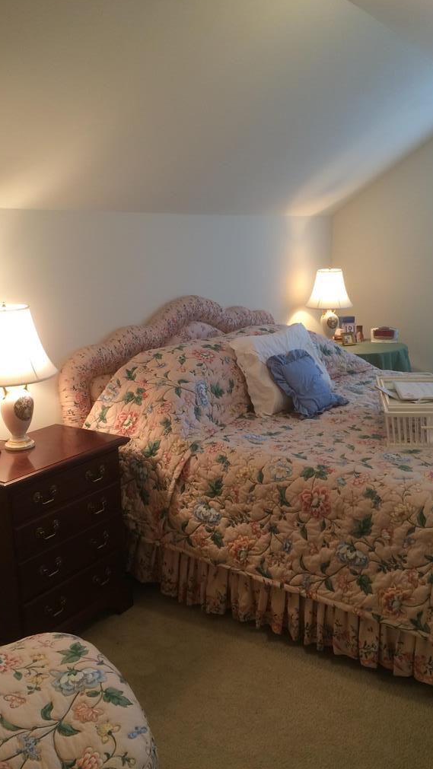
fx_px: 653
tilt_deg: -13.6
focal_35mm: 32
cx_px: 225
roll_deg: +2.3
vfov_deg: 61.0
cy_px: 380
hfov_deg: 36.7
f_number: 2.2
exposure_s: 1/30
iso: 100
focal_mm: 4.15
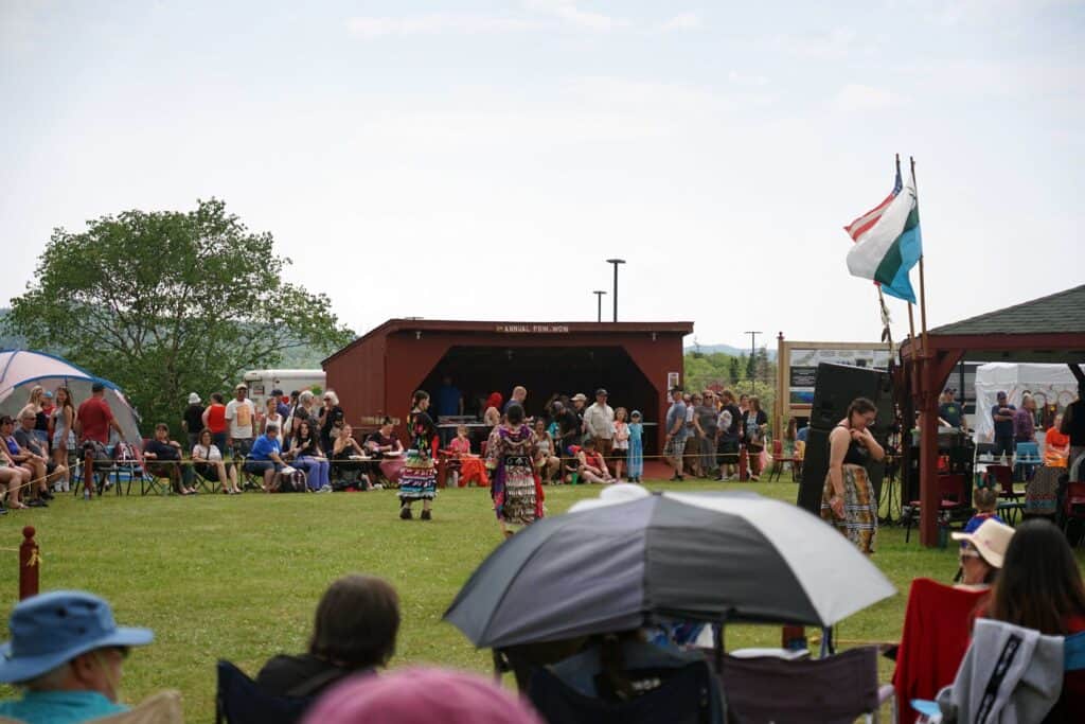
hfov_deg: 27.7
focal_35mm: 73
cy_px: 362
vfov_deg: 18.7
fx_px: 2200
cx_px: 542
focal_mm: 73
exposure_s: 1/5000
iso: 640
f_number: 4
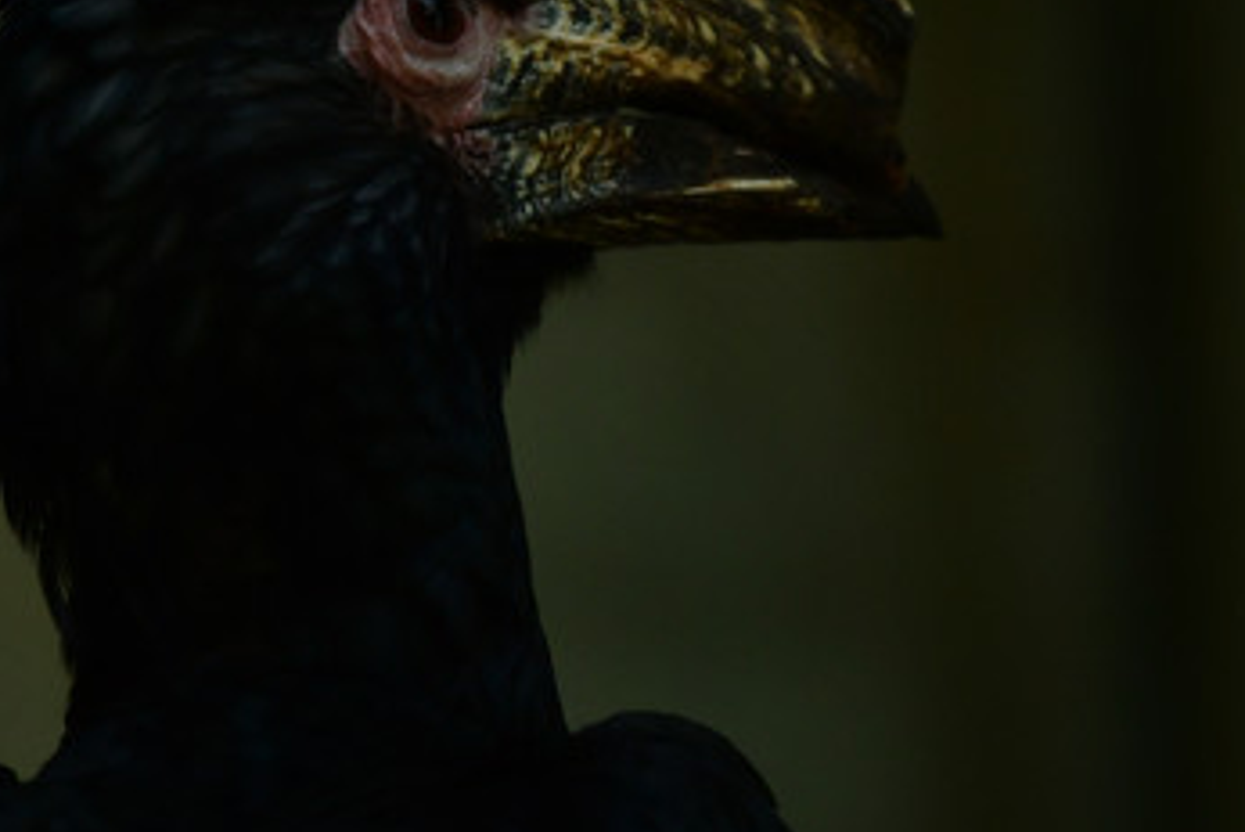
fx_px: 22418
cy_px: 290
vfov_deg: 2.1
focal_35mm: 648
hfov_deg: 3.2
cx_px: 597
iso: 640
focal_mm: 175
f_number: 2.8
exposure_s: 1/1000
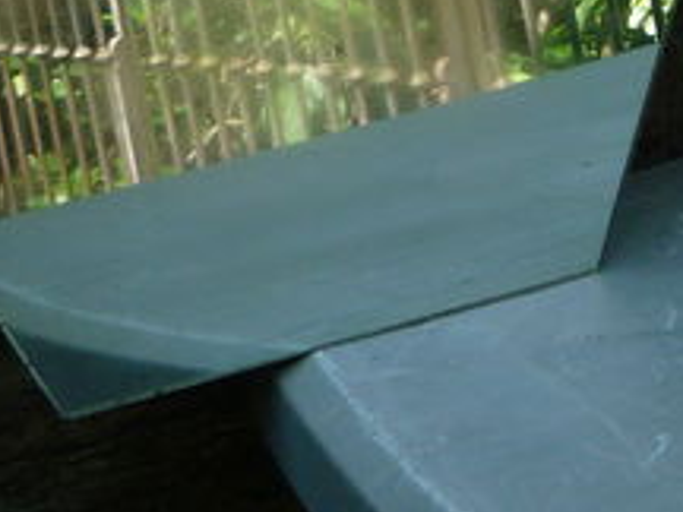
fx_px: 2743
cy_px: -250
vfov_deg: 10.3
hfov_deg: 13.2
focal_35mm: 139
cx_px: 1119
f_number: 4
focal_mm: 5.2
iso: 100
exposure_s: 1/160
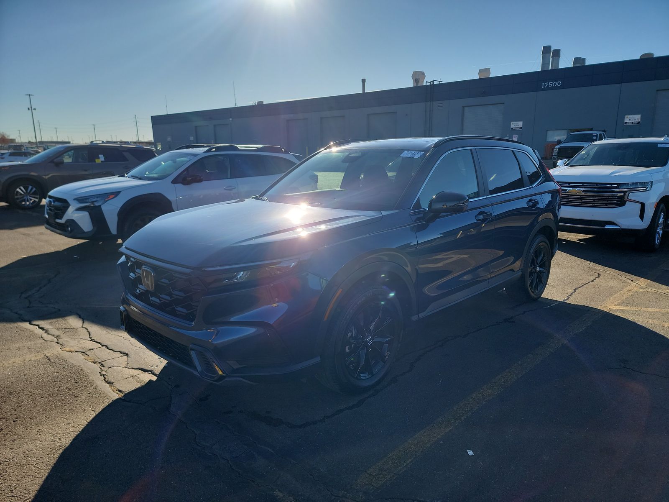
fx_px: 464
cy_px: 251
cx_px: 334
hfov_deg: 71.6
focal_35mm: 24
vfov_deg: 56.8
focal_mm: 6.7
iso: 50
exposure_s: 1/658
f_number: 1.8
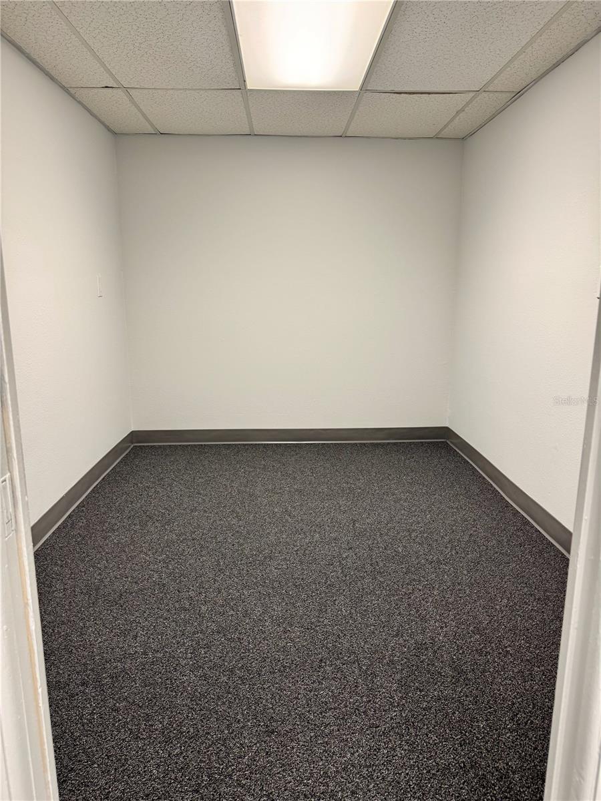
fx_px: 556
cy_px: 400
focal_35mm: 24
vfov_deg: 71.6
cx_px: 300
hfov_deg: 56.8
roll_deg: +0.4
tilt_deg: -11.8
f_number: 1.78
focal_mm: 6.76
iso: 125
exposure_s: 1/60
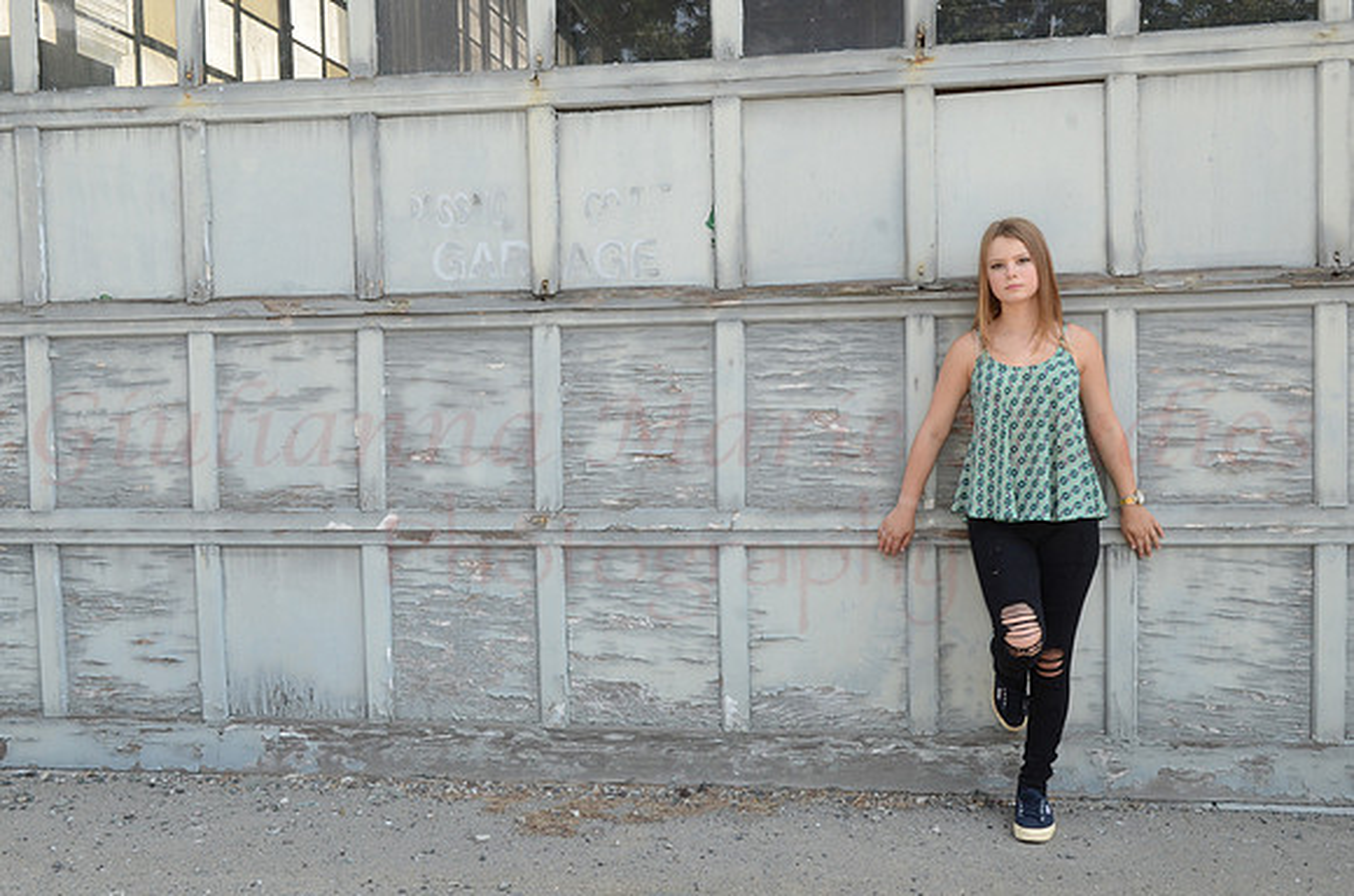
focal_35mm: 36
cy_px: 448
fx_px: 1351
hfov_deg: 53.2
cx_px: 677
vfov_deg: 36.7
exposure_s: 1/160
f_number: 11
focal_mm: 24
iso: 640
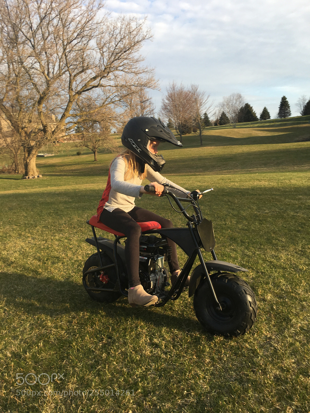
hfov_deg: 48.2
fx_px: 346
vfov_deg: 61.7
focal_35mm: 29
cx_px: 155
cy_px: 206
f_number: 2.2
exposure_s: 1/523
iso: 25
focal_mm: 4.15
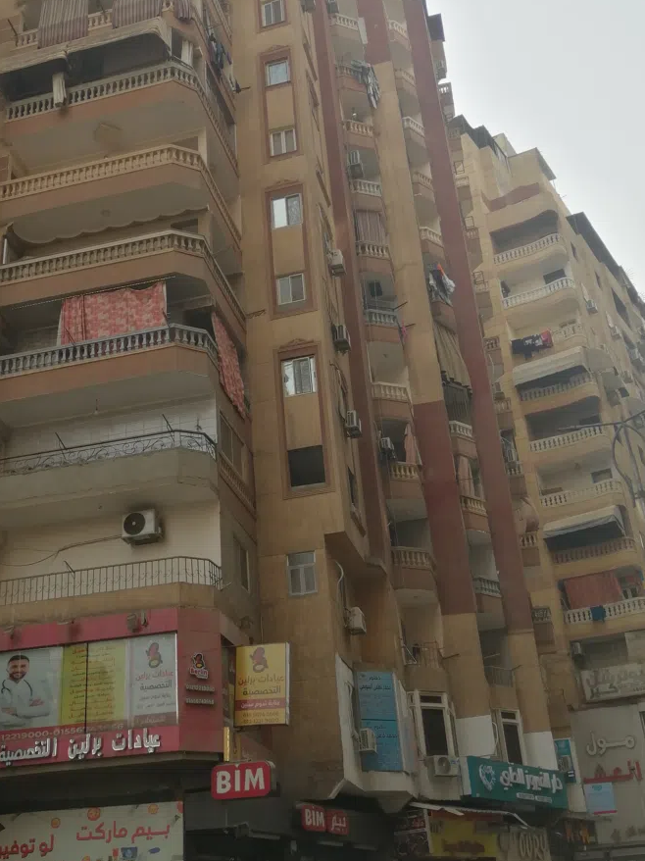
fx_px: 1044
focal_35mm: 42
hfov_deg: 34.2
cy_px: 376
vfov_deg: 44.7
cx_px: 249
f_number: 1.8
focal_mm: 3.96
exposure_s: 1/684
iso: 50
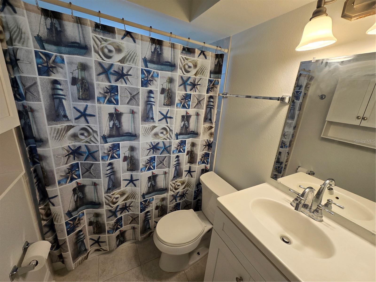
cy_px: 141
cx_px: 188
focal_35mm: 13
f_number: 2.2
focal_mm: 2.2
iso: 100
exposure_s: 1/120
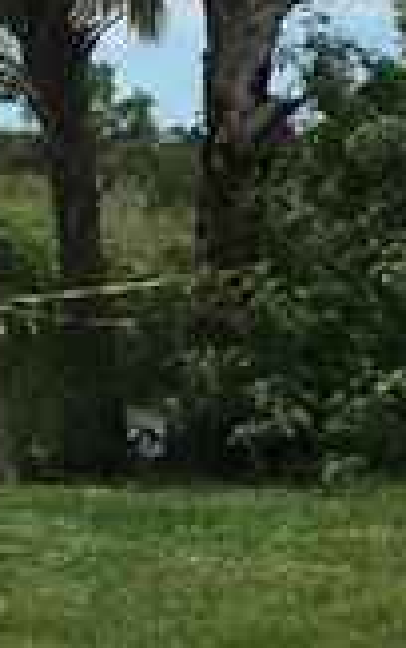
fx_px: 2565
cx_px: -64
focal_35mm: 145
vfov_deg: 14.4
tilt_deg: -1.5
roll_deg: +1.7
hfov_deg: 9.0
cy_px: 334
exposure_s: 1/2198
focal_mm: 4.15
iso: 25
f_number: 2.2
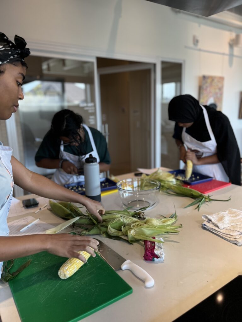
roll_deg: +2.1
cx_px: 121
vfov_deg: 67.3
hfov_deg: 53.1
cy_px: 161
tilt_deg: -11.2
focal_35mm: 26
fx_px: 242
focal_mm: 5.1
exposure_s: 1/120
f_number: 1.6
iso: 64
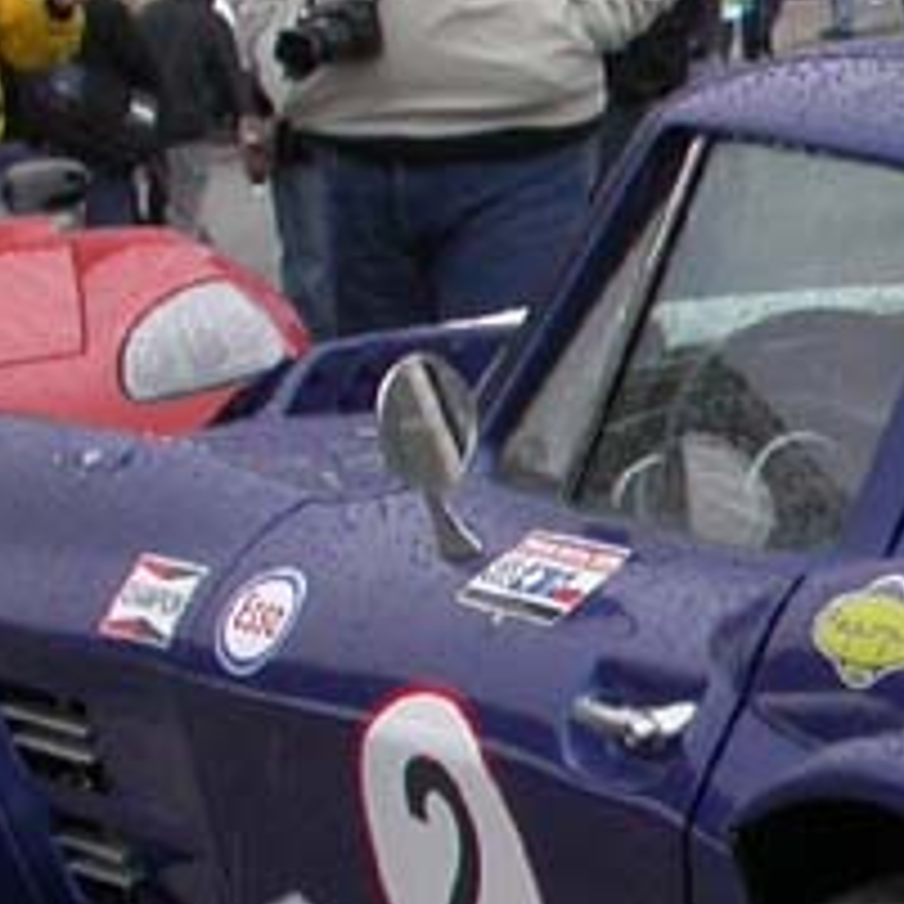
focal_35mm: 171
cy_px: 616
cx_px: 1633
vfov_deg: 10.2
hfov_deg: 9.7
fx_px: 5052
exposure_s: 1/235
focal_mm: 7.85
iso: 100
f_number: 6
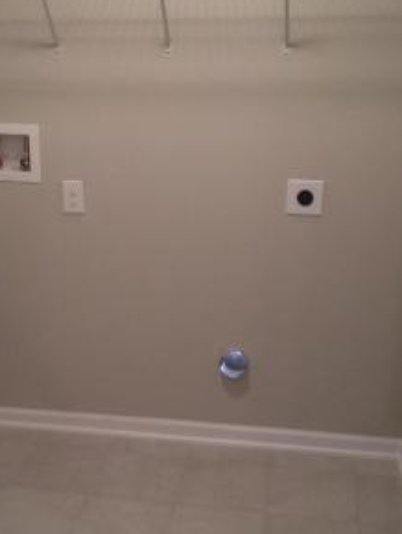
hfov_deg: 30.2
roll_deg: +0.1
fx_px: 742
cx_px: 162
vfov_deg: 39.6
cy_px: 284
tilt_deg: -16.3
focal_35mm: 48
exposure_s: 1/30
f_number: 2.2
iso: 160
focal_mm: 4.15
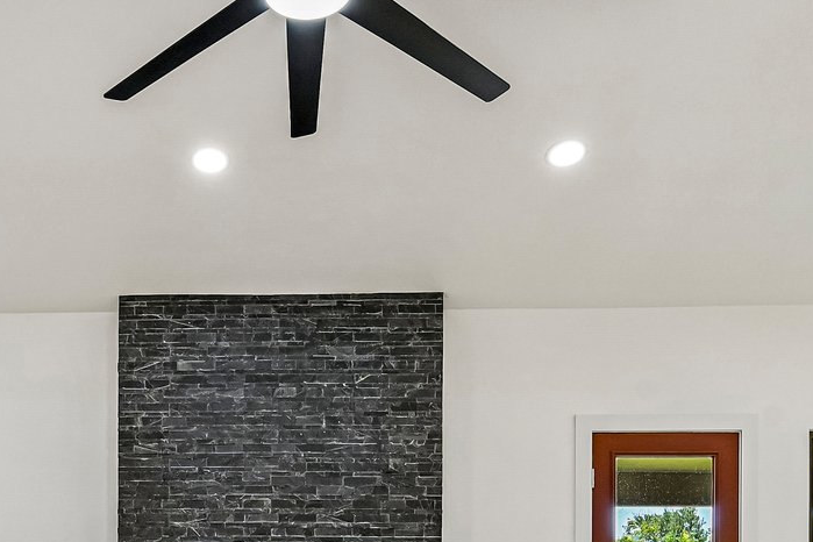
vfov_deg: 29.4
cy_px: 598
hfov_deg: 46.4
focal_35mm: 41
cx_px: 248
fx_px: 926
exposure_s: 1/15
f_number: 8
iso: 200
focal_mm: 14
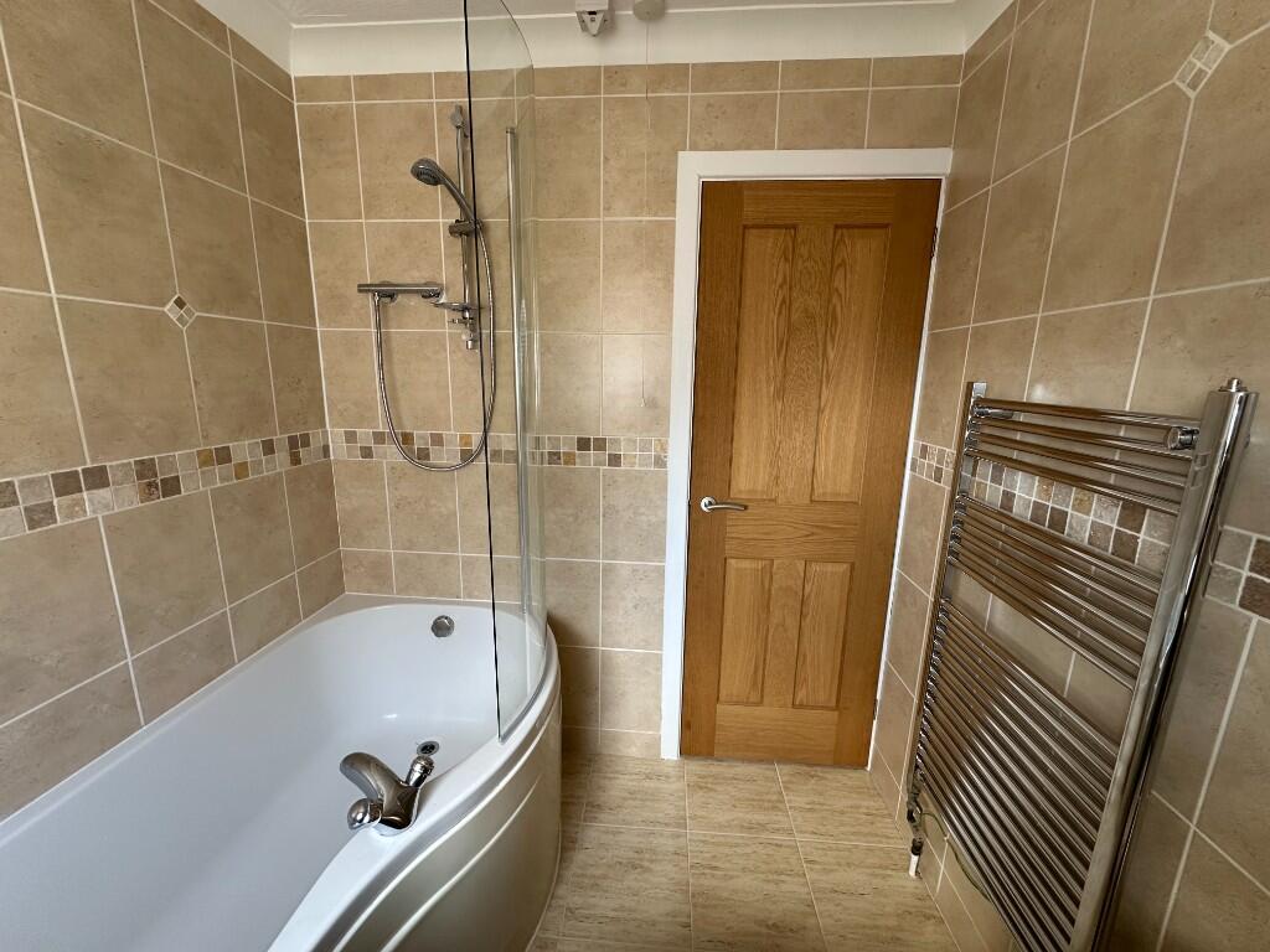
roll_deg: -0.9
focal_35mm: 14
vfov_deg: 85.7
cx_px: 635
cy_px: 476
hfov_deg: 102.1
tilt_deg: -11.3
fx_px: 514
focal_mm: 2.22
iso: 125
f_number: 2.2
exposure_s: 1/99
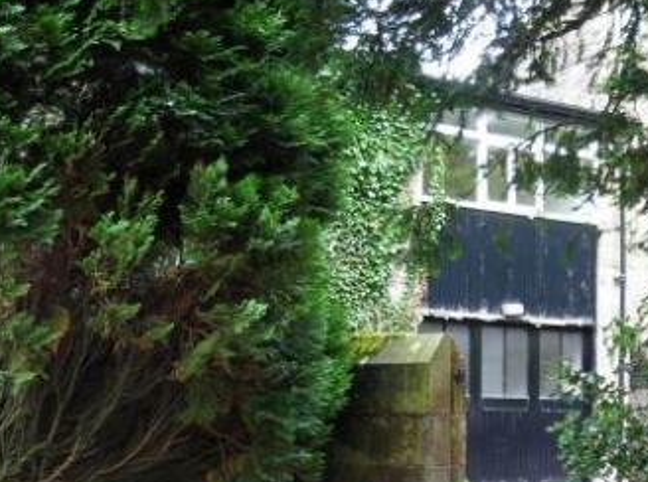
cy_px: 374
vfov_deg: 21.3
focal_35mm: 68
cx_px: 402
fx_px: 1269
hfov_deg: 28.5
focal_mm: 6.3
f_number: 3.2
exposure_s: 1/32.3
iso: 50
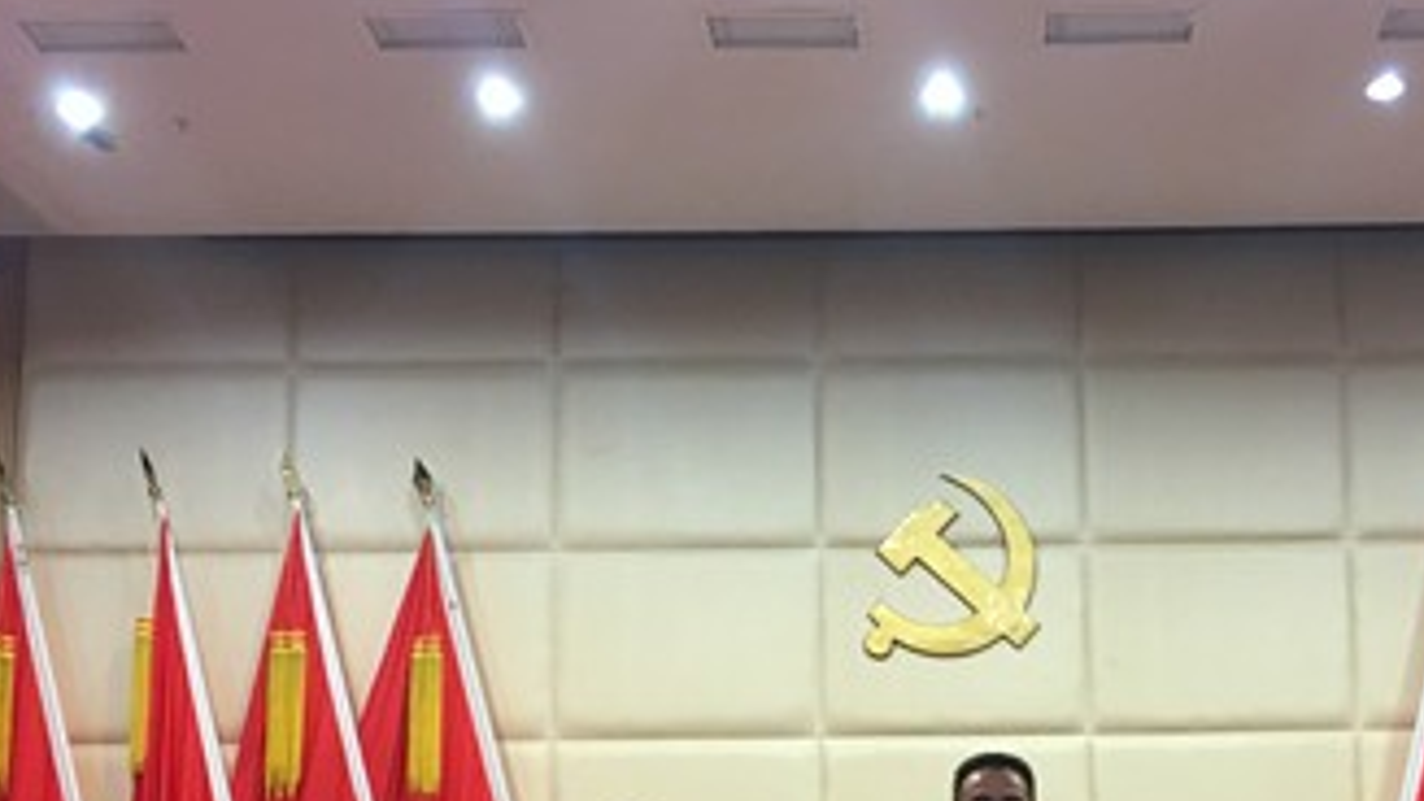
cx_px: 962
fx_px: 2190
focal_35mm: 58
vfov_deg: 20.0
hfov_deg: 35.6
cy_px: 831
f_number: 2.2
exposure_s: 1/17
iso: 64
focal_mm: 4.15
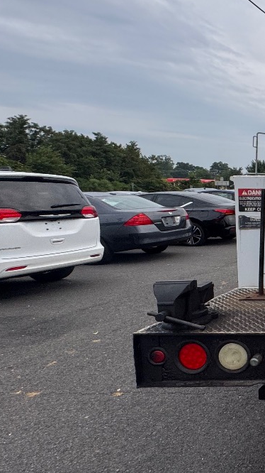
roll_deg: -2.3
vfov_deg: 59.5
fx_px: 413
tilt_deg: -8.4
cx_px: 456
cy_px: 229
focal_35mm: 33
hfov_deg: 23.0
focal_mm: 2.22
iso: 64
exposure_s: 1/99
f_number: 2.2
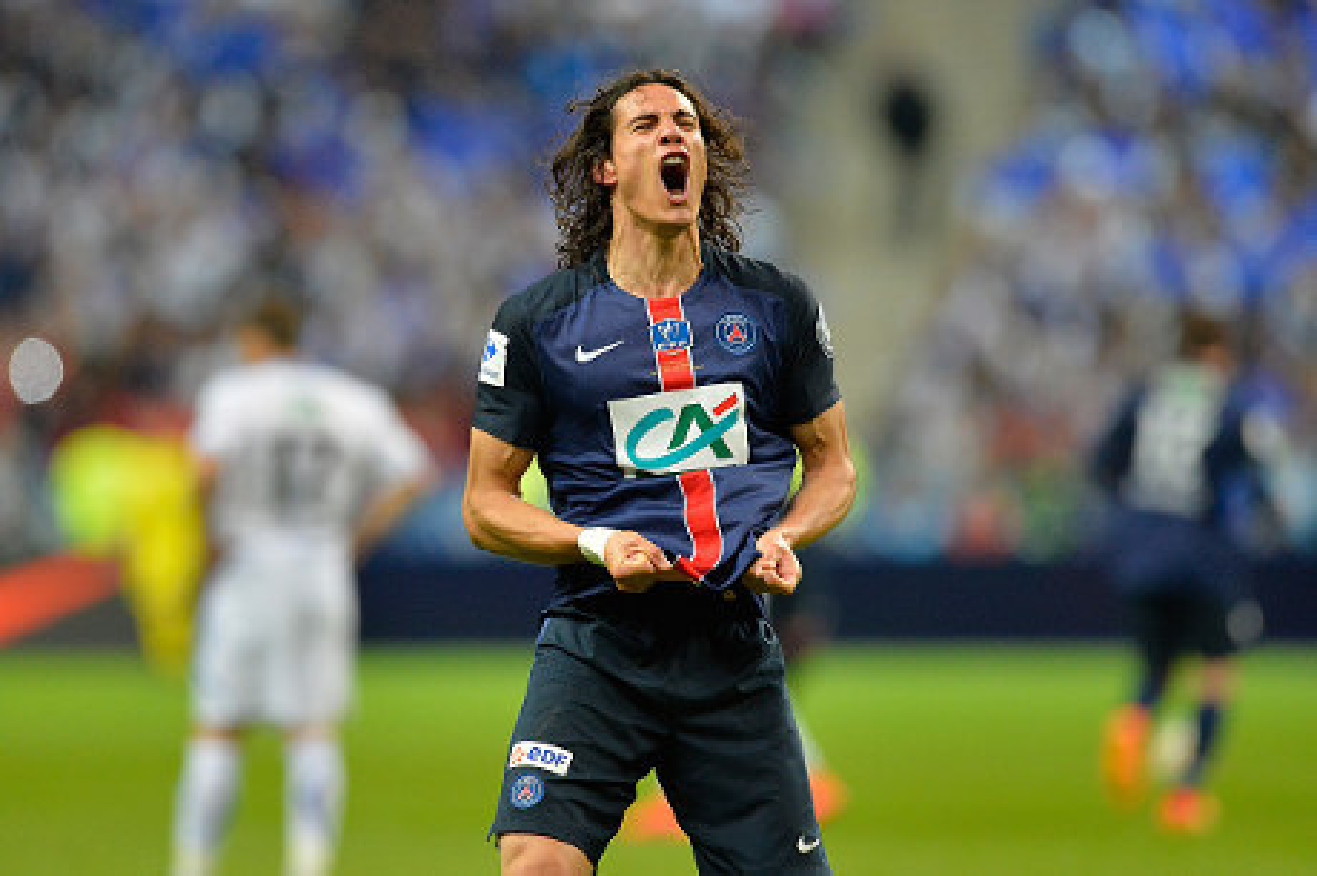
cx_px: 658
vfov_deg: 3.4
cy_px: 438
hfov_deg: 5.2
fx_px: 14622
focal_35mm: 400
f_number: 3.5
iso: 3200
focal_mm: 400
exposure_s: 1/1000
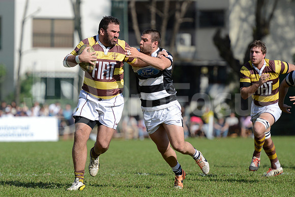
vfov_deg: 5.1
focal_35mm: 270
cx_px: 148
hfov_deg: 7.6
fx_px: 2213
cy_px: 98
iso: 320
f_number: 4
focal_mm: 270
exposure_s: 1/2000
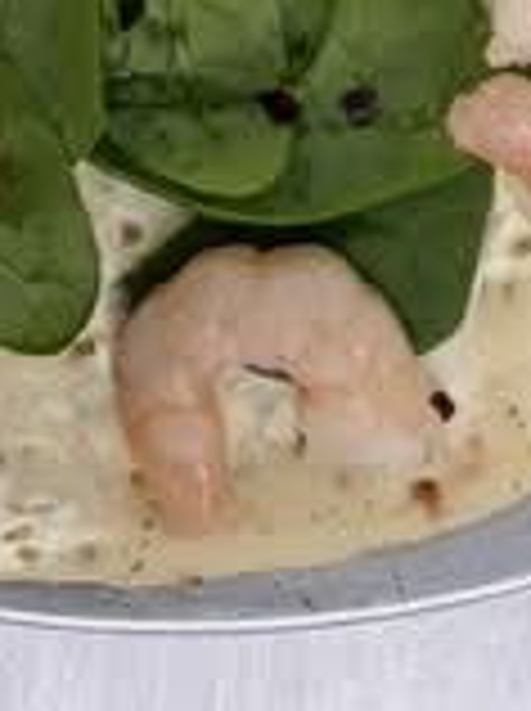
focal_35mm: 121
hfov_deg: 12.2
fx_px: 2482
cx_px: 216
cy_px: -659
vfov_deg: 14.0
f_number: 1.6
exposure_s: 1/50
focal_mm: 5.96
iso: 200
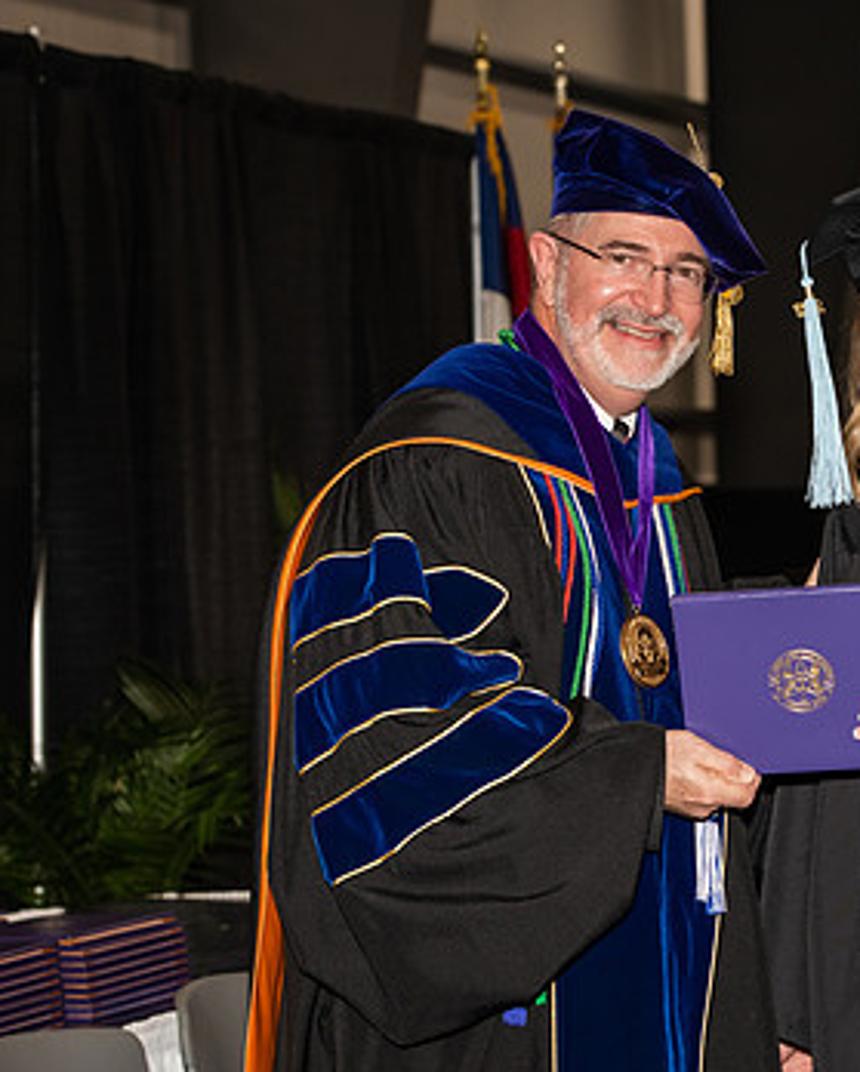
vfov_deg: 15.4
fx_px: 3972
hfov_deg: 12.3
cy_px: 587
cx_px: 737
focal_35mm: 125
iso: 1000
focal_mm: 80
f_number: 5.6
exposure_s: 1/200
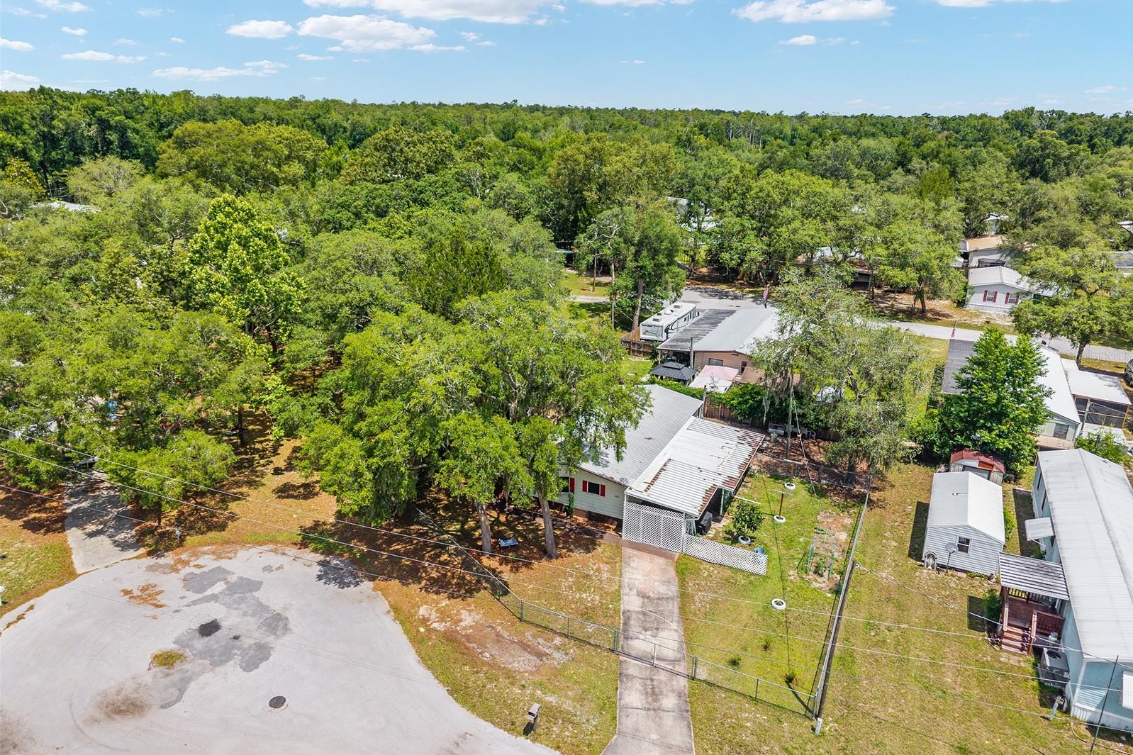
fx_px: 787
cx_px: 566
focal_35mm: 25
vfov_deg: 51.2
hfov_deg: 71.5
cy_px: 356
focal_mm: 8.67
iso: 170
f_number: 1.8
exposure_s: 1/3200
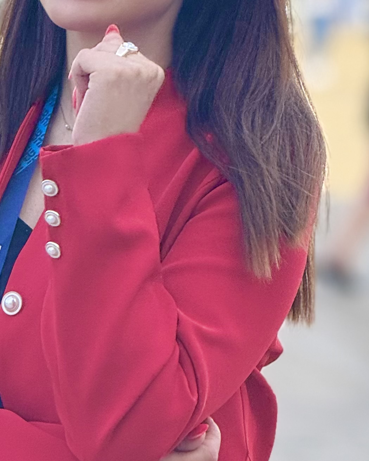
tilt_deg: -3.2
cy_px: 303
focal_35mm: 360
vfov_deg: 5.4
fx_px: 4916
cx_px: 53
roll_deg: -1.6
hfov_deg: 4.3
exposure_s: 1/459
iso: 50
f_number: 2.8
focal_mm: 15.66
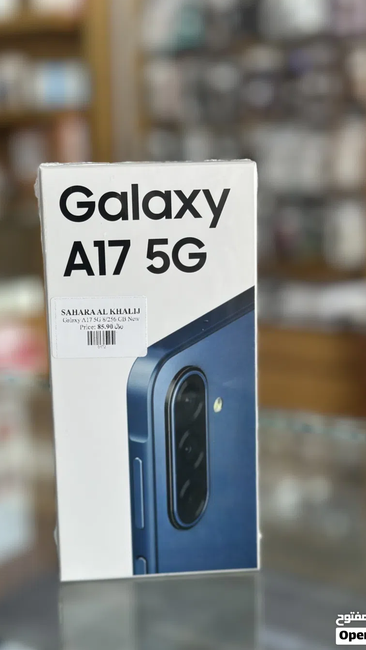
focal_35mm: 53
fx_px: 914
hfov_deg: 22.6
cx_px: 170
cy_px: 327
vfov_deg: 39.2
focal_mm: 6.86
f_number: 1.78
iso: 64
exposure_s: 1/118
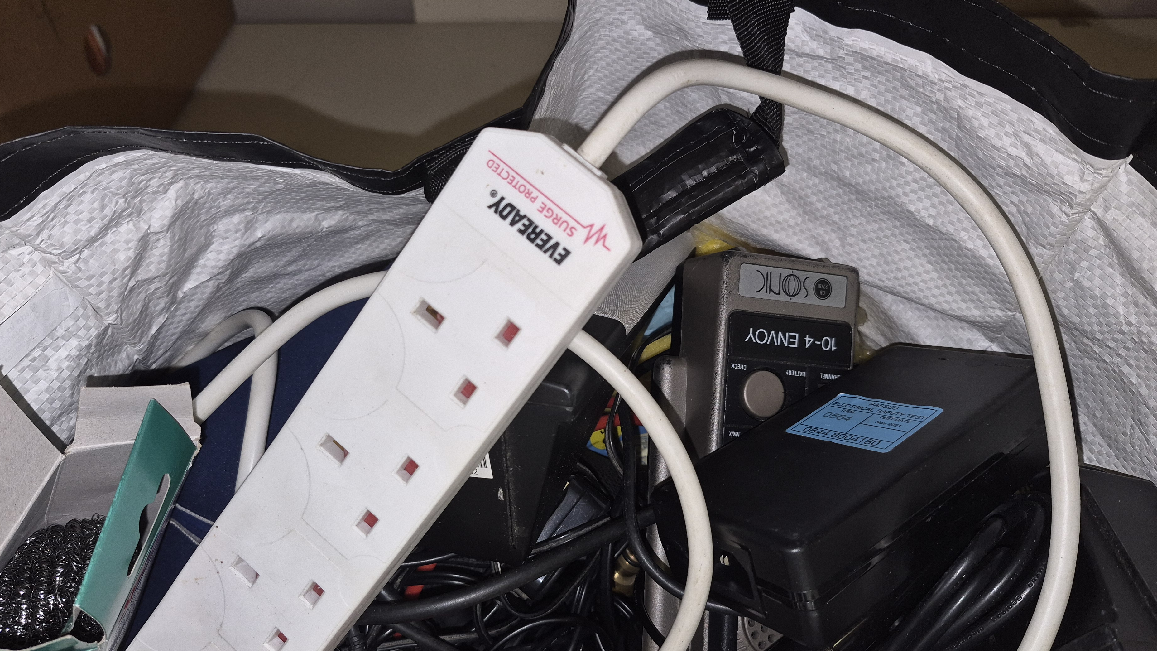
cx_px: 565
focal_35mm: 27
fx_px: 828
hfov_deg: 69.9
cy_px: 360
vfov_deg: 42.8
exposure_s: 1/26
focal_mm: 5.4
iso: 100
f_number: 1.8
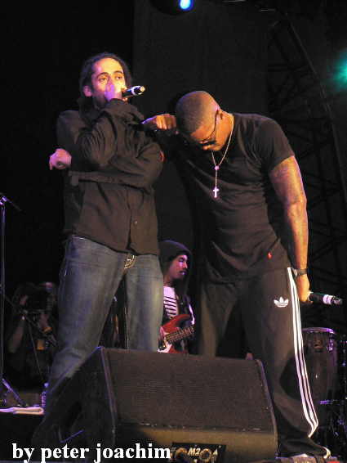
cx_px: 174
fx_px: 1349
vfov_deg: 19.4
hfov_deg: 14.7
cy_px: 232
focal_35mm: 101
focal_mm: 17.3
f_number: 3.2
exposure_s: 1/60
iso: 400
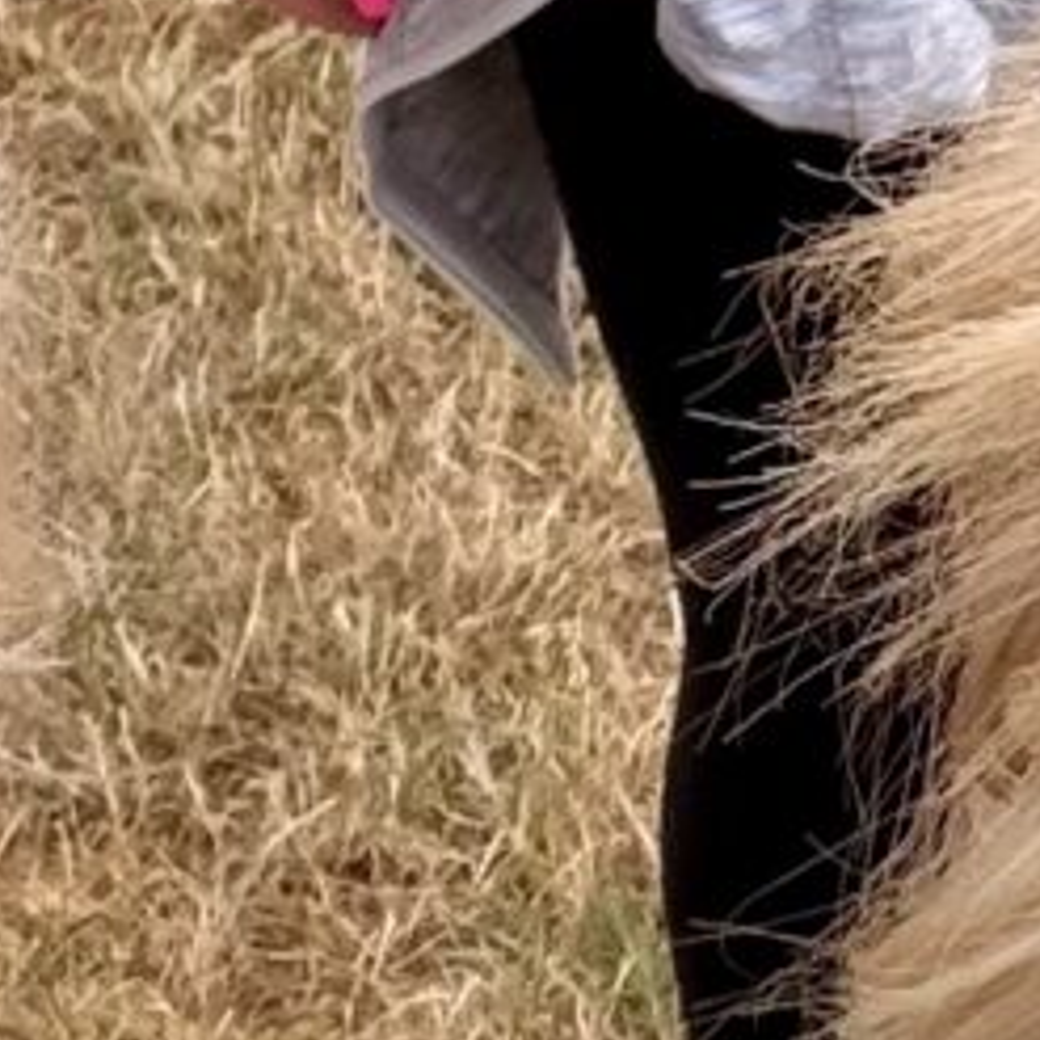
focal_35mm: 206
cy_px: -939
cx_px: 1251
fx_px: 7002
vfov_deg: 8.1
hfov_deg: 8.4
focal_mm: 2.71
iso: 32
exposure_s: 1/207
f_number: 1.9
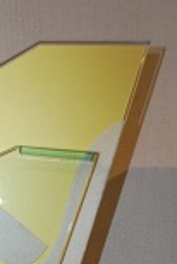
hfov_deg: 10.5
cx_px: -72
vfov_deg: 15.3
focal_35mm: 127
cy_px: 352
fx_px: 934
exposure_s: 1/60
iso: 200
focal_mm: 28
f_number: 4.5
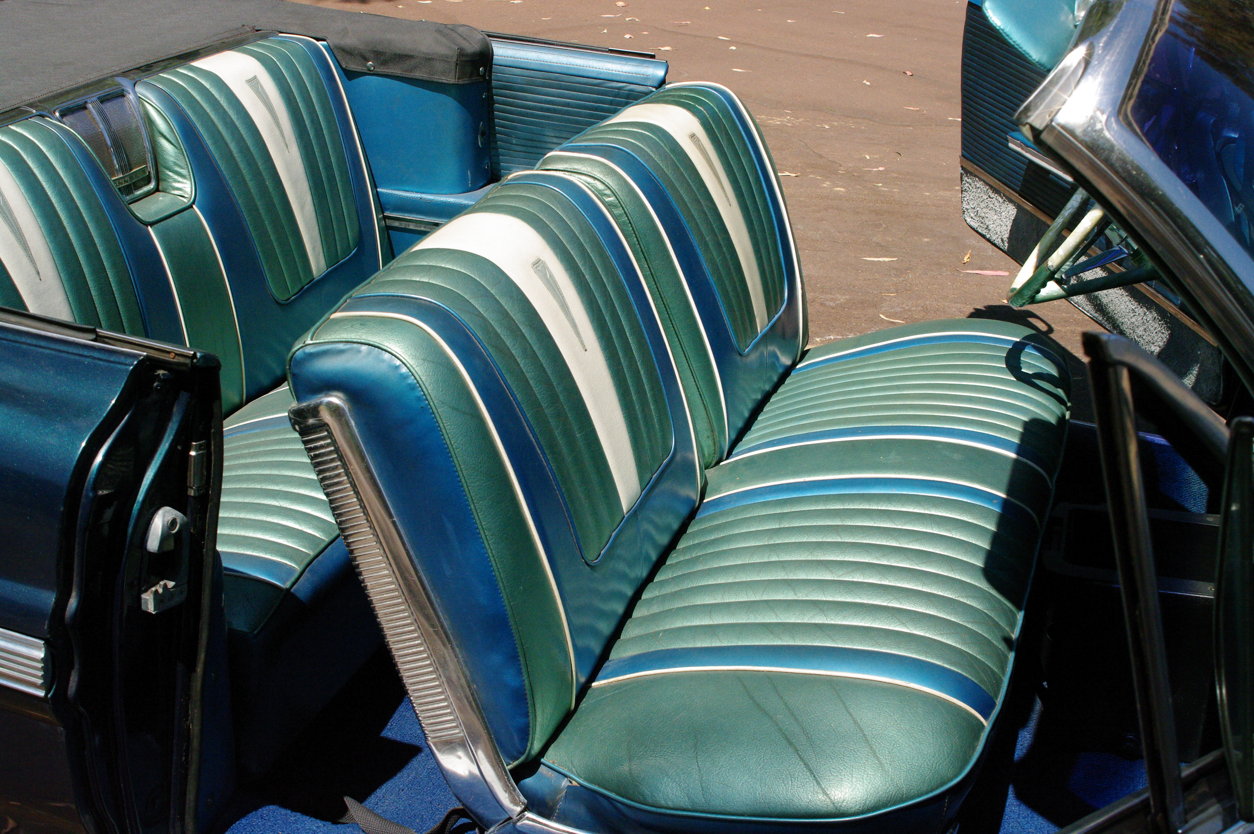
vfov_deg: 31.8
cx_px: 627
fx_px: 1462
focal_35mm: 42
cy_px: 417
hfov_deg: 46.4
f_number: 9.5
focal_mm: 28
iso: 1600
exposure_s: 1/1500
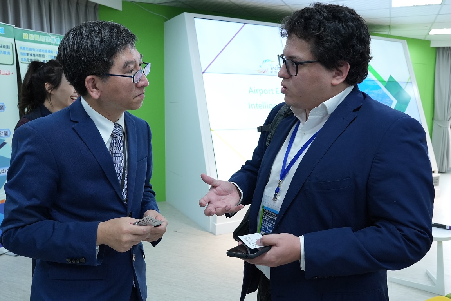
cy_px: 150
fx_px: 376
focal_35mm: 30
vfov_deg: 43.6
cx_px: 226
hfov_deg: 61.9
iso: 2000
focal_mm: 20
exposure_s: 1/100
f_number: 5.6
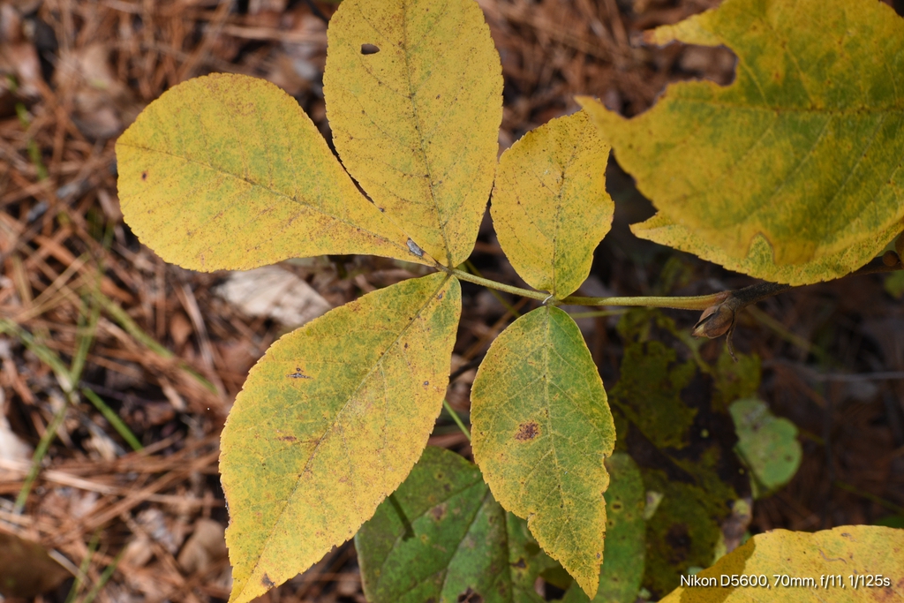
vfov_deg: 13.0
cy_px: 302
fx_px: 2637
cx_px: 452
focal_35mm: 105
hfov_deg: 19.5
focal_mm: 70
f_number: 11
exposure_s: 1/125
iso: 500
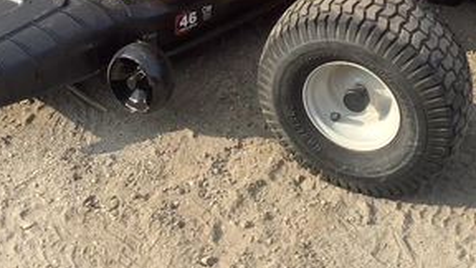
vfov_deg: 12.8
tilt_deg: -21.7
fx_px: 1111
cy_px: -166
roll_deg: -3.0
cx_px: 215
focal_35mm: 88
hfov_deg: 24.2
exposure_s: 1/424
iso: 25
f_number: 2.4
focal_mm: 3.3
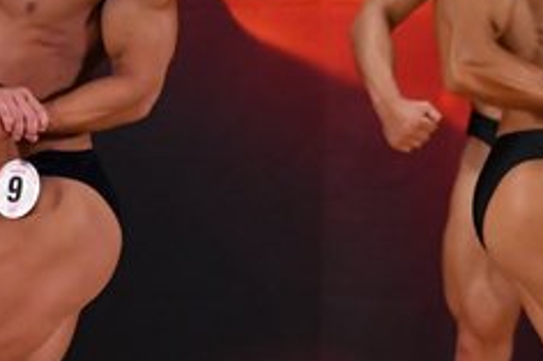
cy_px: 191
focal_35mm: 787
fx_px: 11862
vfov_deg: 1.7
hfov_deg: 2.6
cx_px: -43
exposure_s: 1/400
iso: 3200
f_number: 5.6
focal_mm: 160
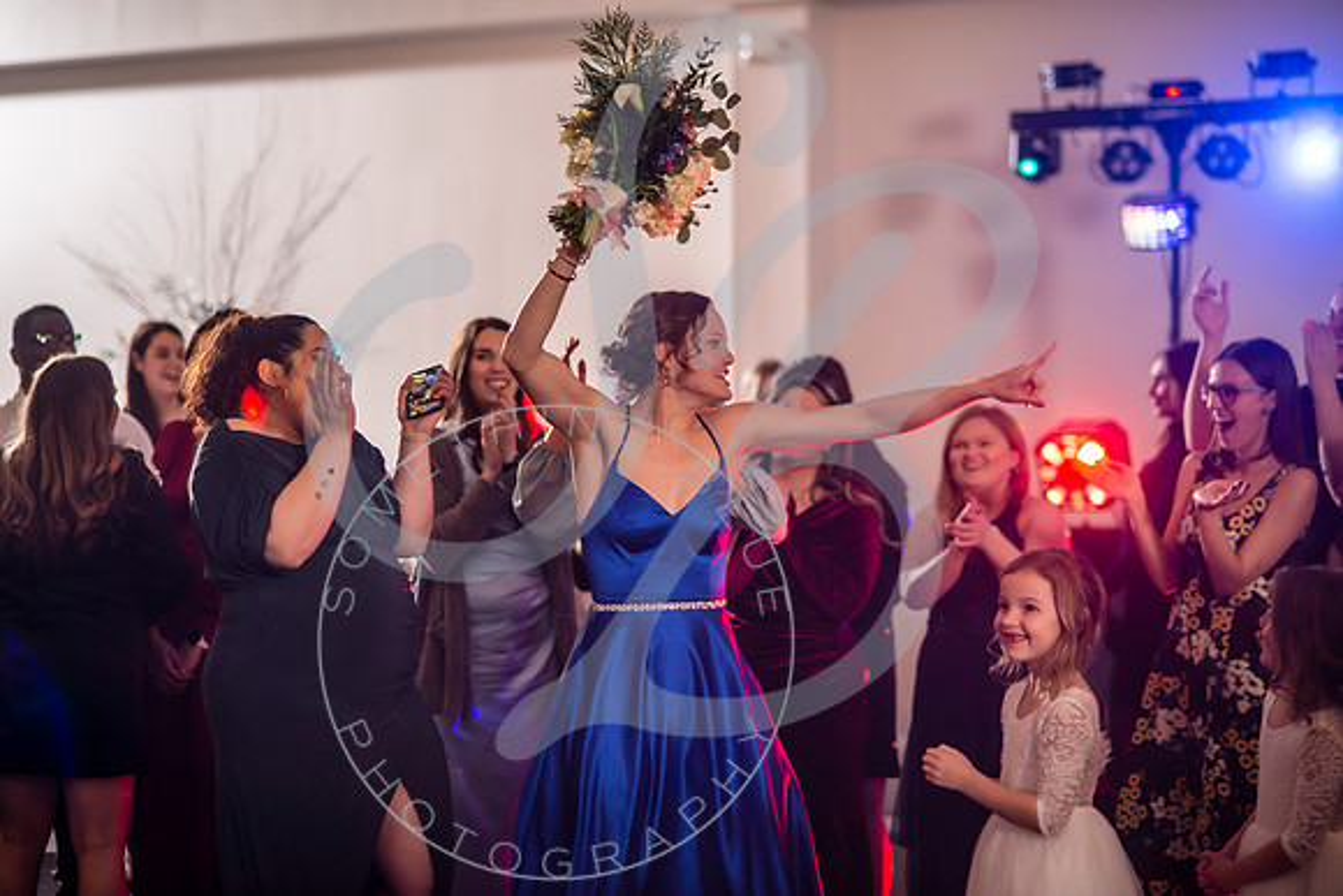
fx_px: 3172
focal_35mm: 85
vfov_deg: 16.1
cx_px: 672
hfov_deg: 23.9
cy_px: 448
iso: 400
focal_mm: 85
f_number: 1.8
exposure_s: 1/200
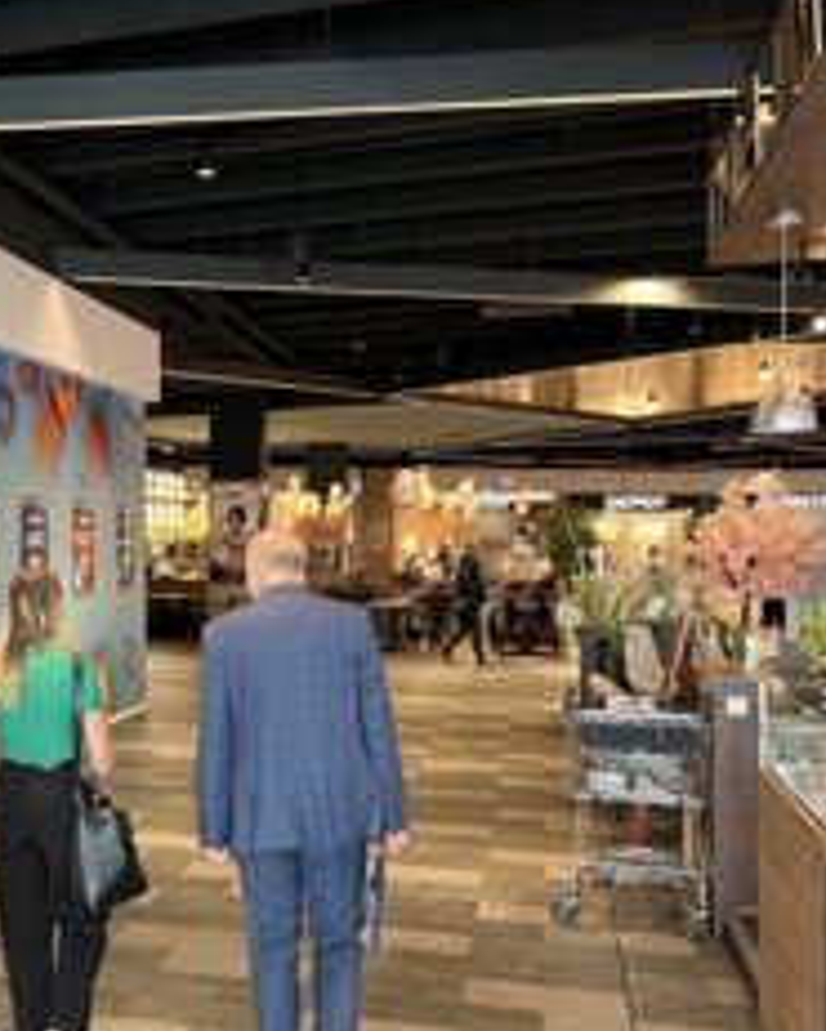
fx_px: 1344
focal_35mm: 44
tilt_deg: +0.9
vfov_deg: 42.0
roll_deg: +0.0
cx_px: 80
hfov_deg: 32.4
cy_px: 536
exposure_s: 1/50
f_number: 1.5
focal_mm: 5.7
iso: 80
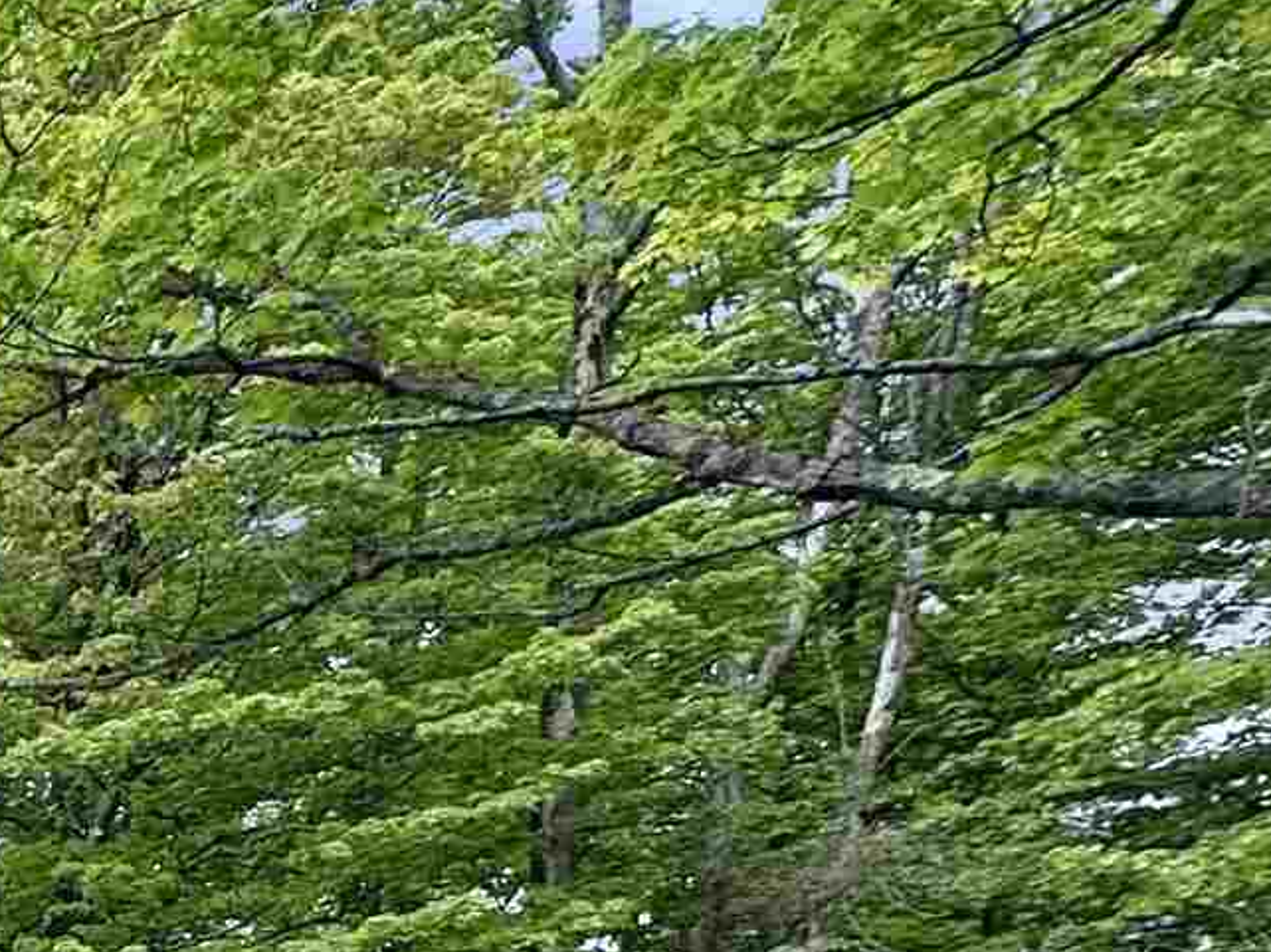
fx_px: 2459
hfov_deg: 15.9
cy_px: 1659
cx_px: -1675
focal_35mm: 67
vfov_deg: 18.0
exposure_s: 1/207
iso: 40
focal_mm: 2.22
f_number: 2.2
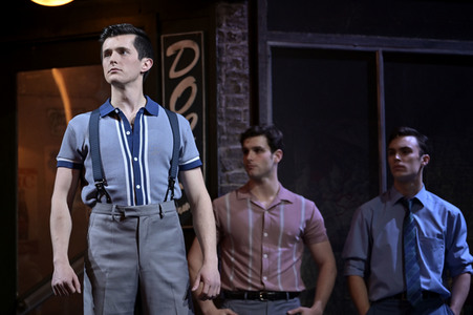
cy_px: 158
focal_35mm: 180
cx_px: 236
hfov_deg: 11.4
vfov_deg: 7.6
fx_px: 2363
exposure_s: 1/125
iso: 1000
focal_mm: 180
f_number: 5.3
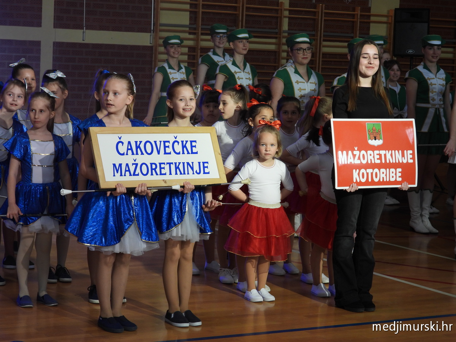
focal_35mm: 91
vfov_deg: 16.2
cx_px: 228
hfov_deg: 21.5
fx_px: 1199
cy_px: 171
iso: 180
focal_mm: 16.3
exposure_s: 1/60
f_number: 3.5
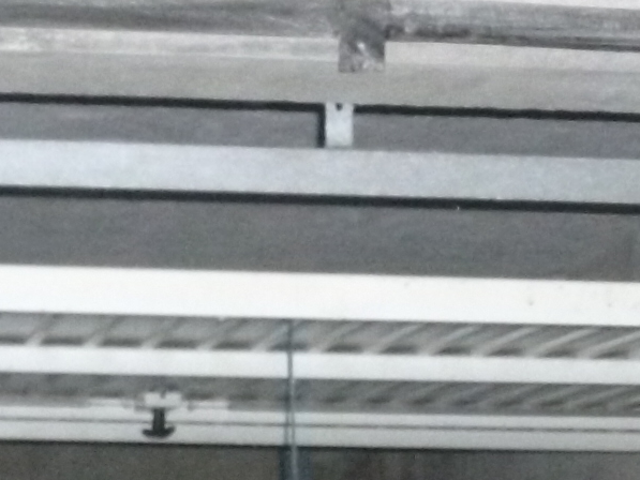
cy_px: 1010
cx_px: 221
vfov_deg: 11.0
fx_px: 2219
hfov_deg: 16.4
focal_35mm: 120
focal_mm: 5
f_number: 3.3
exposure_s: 1/60
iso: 800
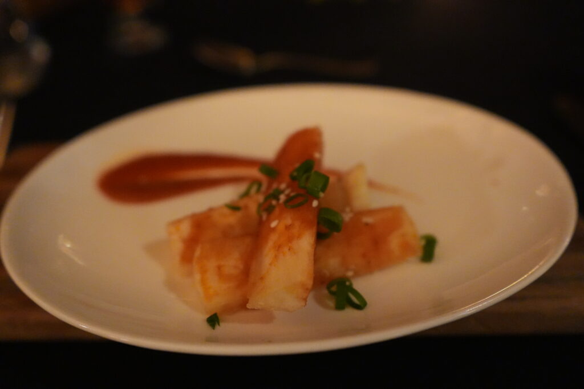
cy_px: 194
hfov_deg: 77.3
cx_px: 292
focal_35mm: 22
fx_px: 365
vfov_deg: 56.2
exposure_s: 1/60
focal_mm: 15
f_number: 2
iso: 6400
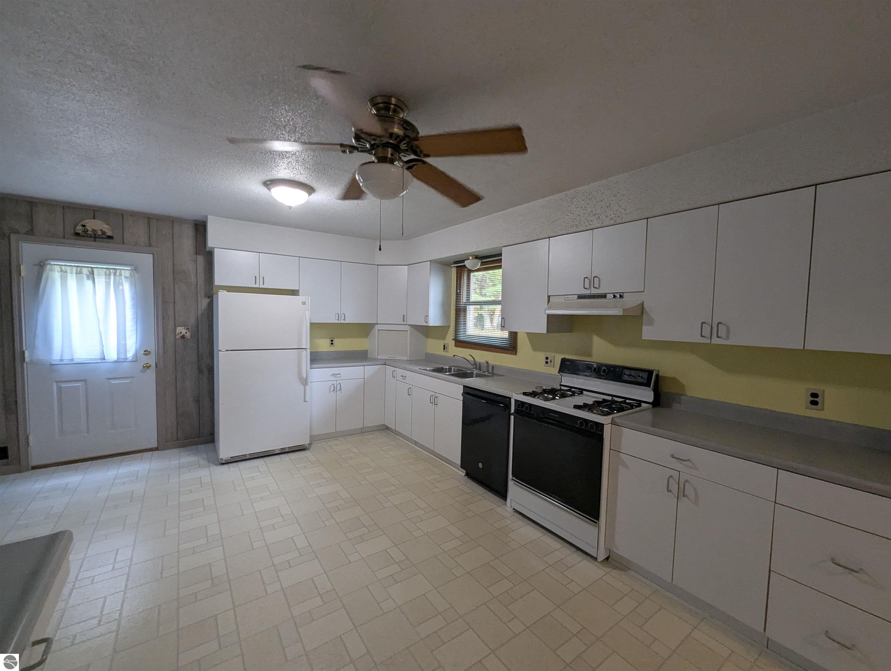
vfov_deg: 90.1
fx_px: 335
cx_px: 446
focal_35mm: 13
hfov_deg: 106.1
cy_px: 336
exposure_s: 1/60
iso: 212
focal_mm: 1.95
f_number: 2.2
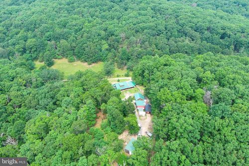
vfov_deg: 44.9
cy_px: 83
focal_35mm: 29
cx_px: 124
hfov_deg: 63.7
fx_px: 201
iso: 100
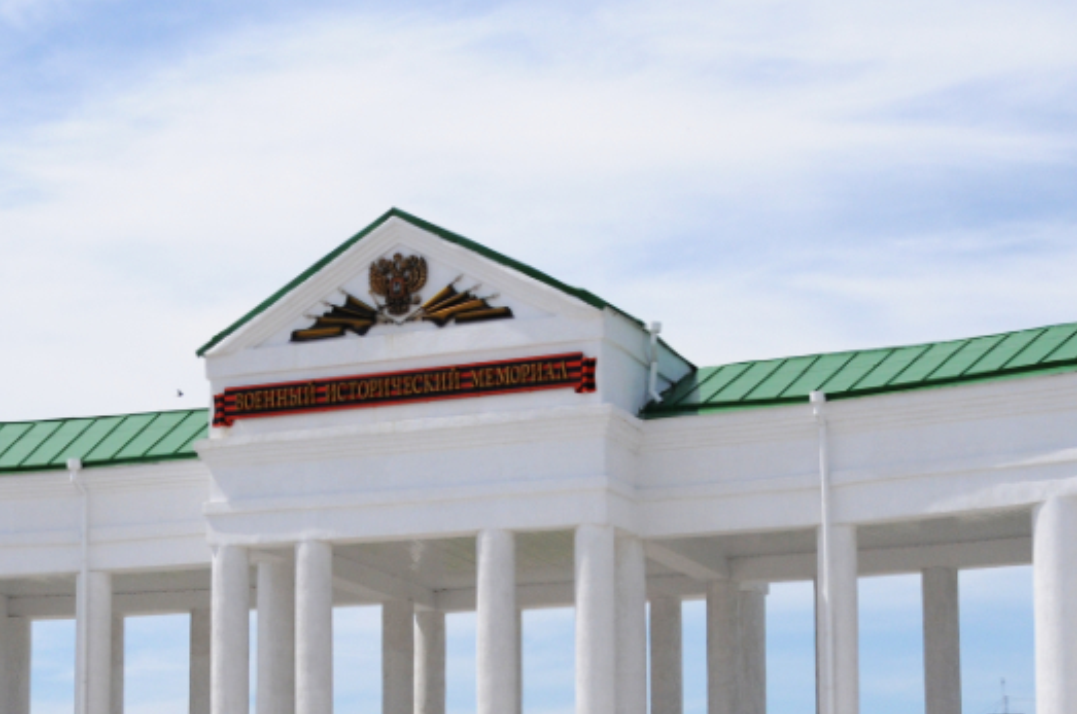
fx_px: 2657
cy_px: 646
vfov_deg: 15.1
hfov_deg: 22.9
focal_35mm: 89
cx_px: 447
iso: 640
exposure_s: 1/1600
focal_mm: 31
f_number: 11
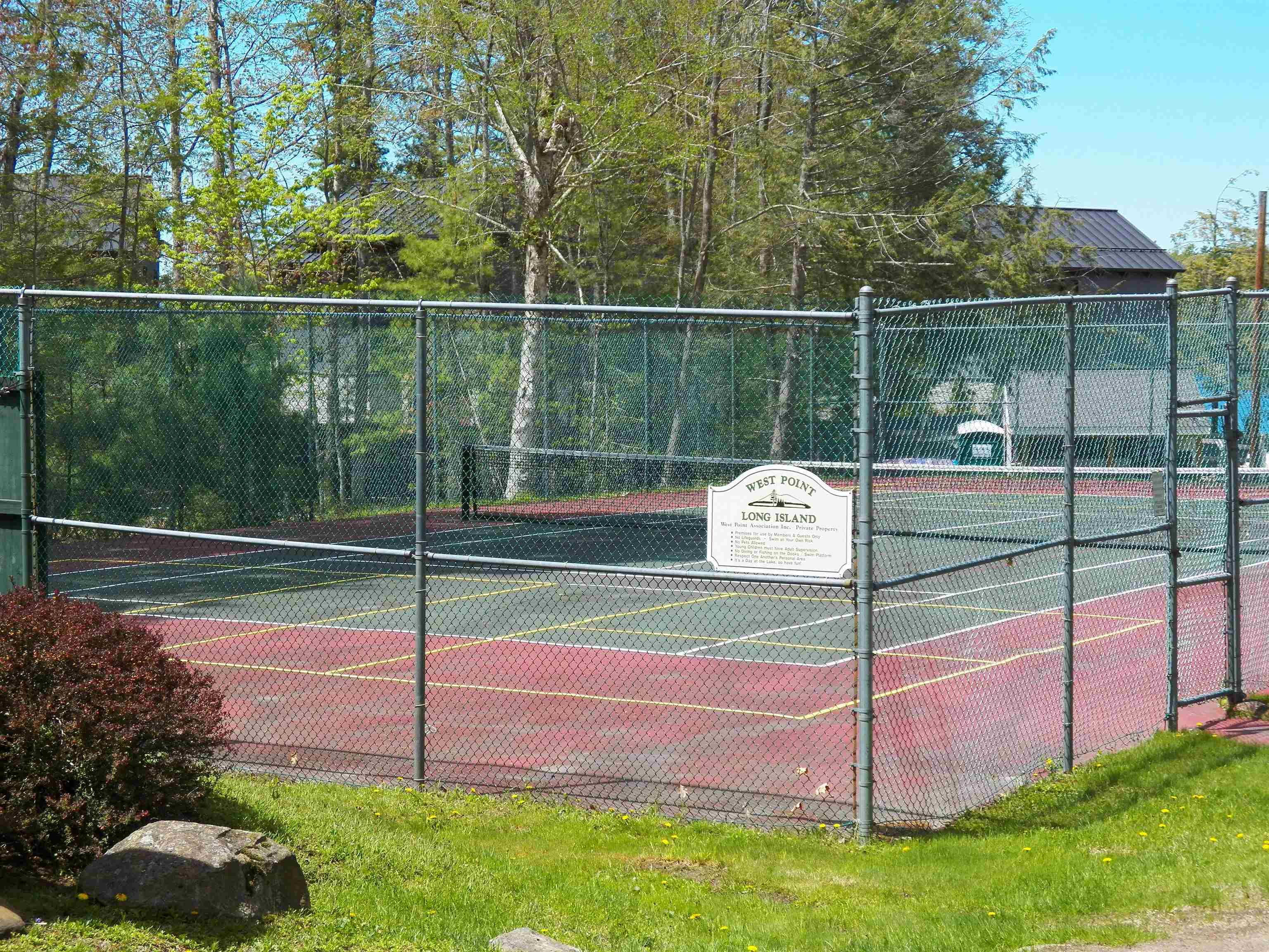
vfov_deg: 19.9
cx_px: 634
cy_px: 476
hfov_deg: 26.3
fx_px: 2713
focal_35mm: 74
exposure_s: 1/640
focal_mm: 13.2
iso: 125
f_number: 4
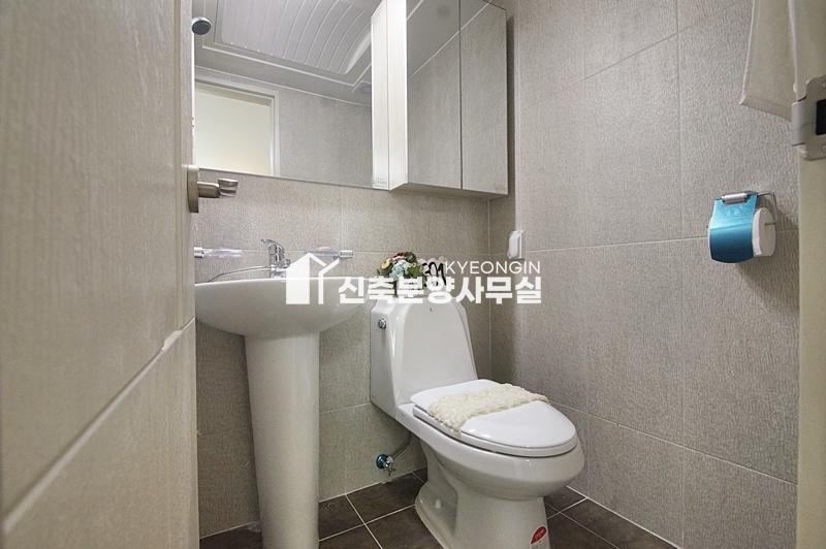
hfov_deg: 100.4
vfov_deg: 77.2
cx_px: 413
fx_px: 344
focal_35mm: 15
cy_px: 274
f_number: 9
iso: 1600
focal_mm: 10
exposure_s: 1/40
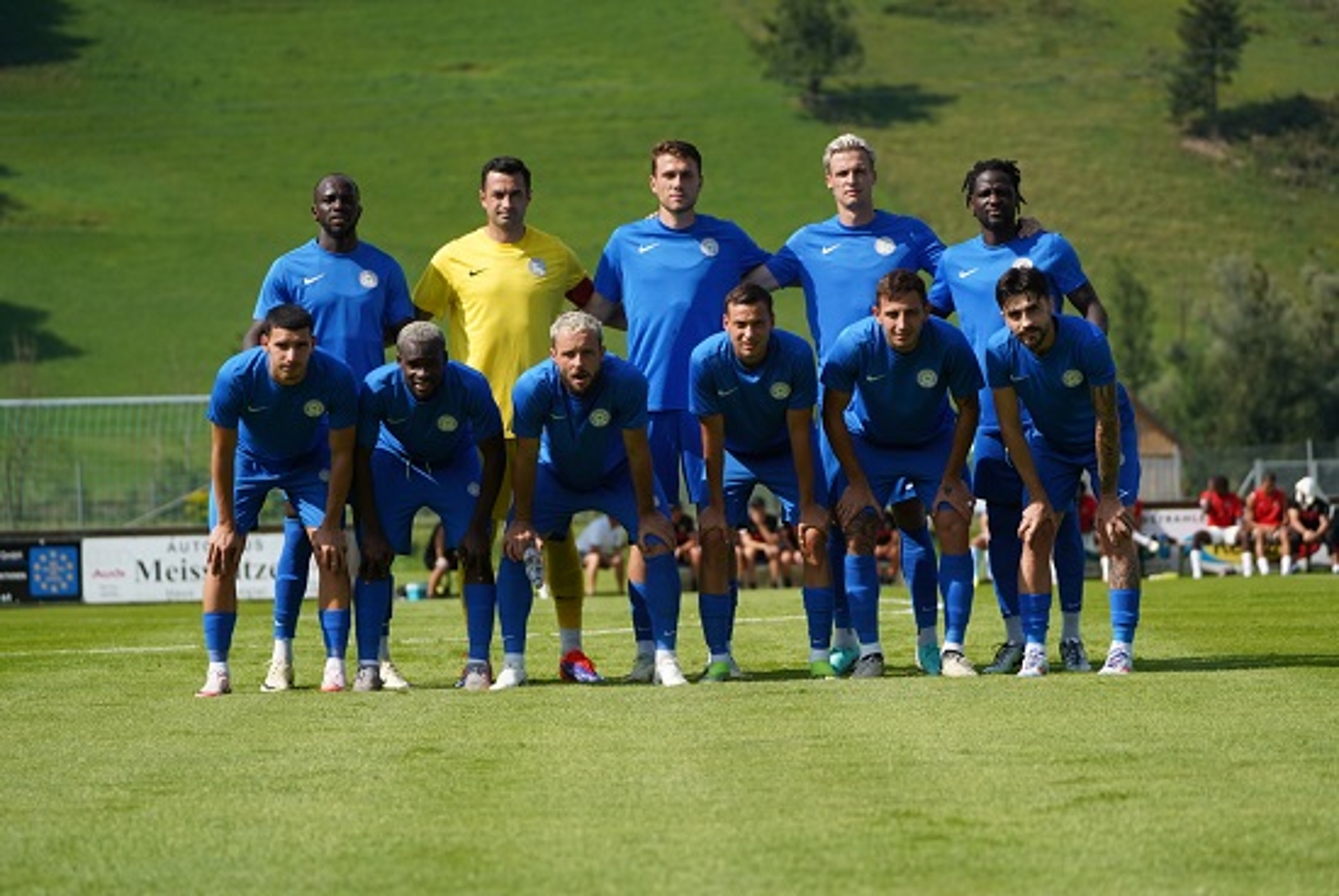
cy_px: 448
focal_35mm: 150
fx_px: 5585
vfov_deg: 9.2
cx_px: 670
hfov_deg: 13.7
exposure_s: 1/2000
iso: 400
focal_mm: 150
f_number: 4.5
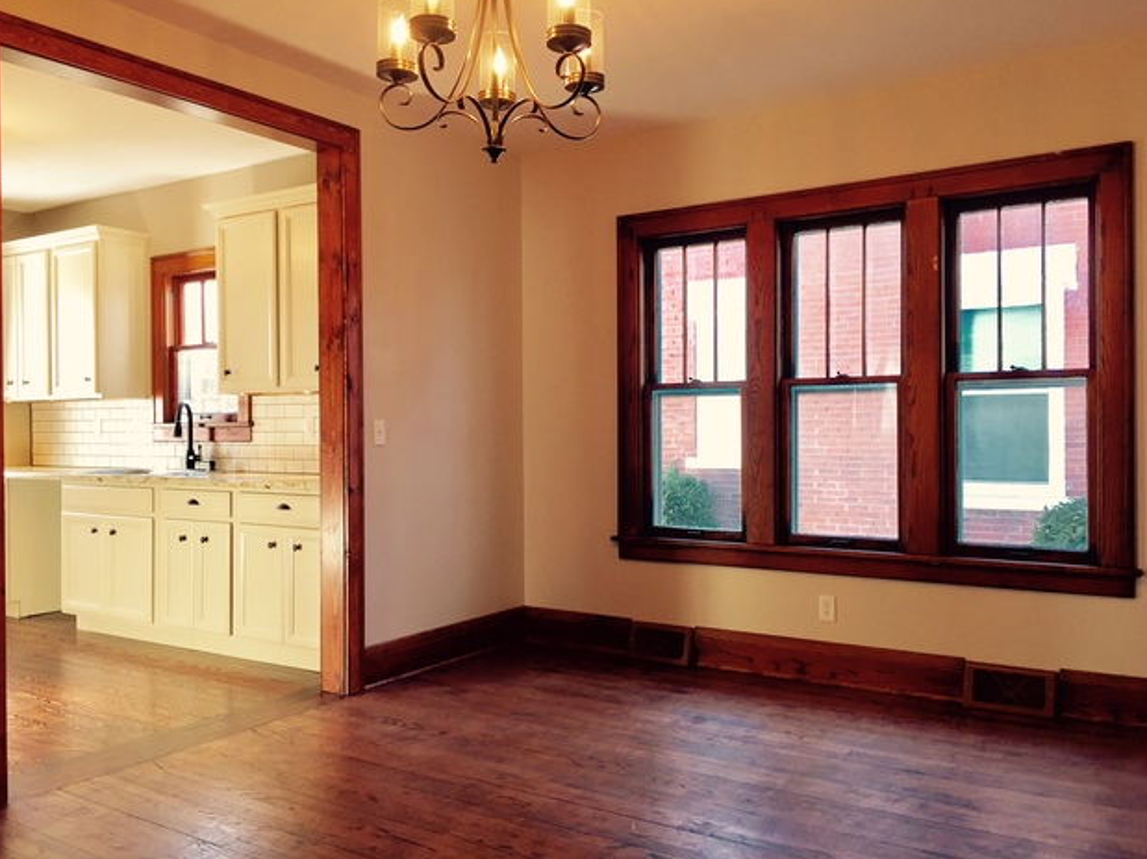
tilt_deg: -0.9
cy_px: 433
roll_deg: +0.2
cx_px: 569
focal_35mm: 30
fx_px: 994
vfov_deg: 46.8
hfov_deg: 60.0
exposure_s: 1/40
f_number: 2.2
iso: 40
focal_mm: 4.15
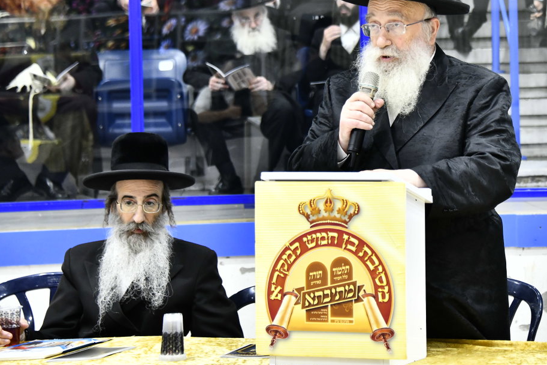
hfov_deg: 14.8
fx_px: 2096
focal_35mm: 138
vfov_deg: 9.9
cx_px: 415
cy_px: 91
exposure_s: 1/125
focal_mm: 90
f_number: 5.6
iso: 1250
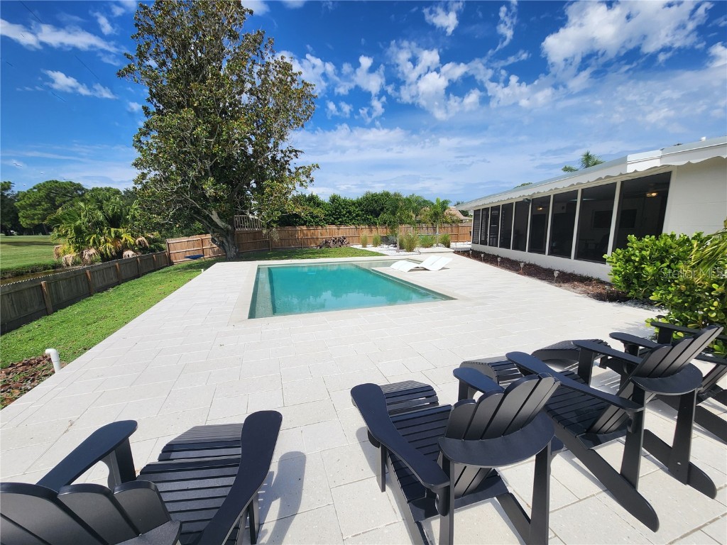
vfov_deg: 89.9
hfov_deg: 106.2
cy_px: 272
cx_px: 364
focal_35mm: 13
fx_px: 273
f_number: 2.2
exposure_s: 1/3050
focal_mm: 2.2
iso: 50
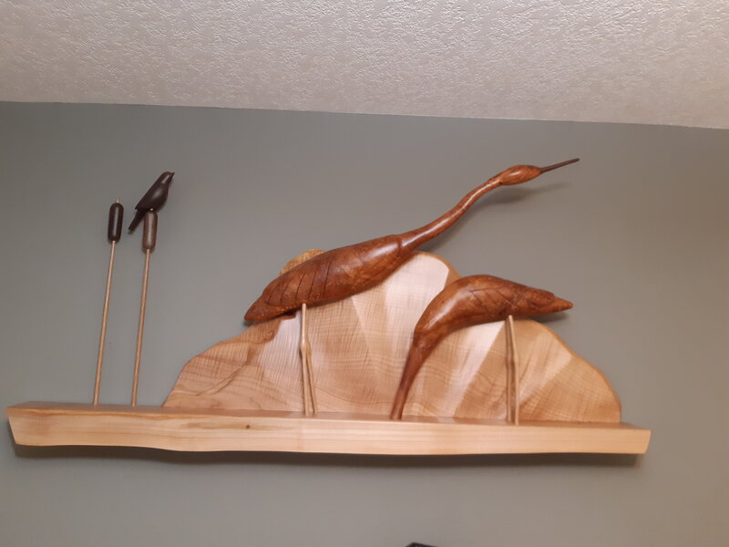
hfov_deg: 67.3
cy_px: 274
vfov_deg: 53.1
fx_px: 548
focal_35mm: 26
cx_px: 364
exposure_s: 1/24
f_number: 1.7
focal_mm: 3.93
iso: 250
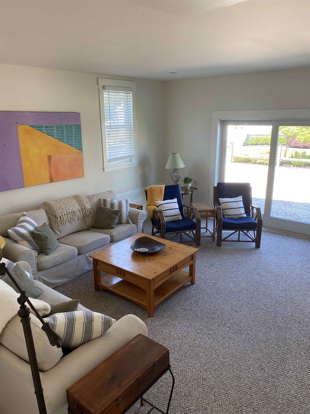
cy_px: 207
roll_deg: +1.5
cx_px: 155
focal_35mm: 26
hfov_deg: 53.1
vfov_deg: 67.3
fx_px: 310
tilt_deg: -16.9
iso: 80
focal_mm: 4.25
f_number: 1.8
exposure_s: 1/121
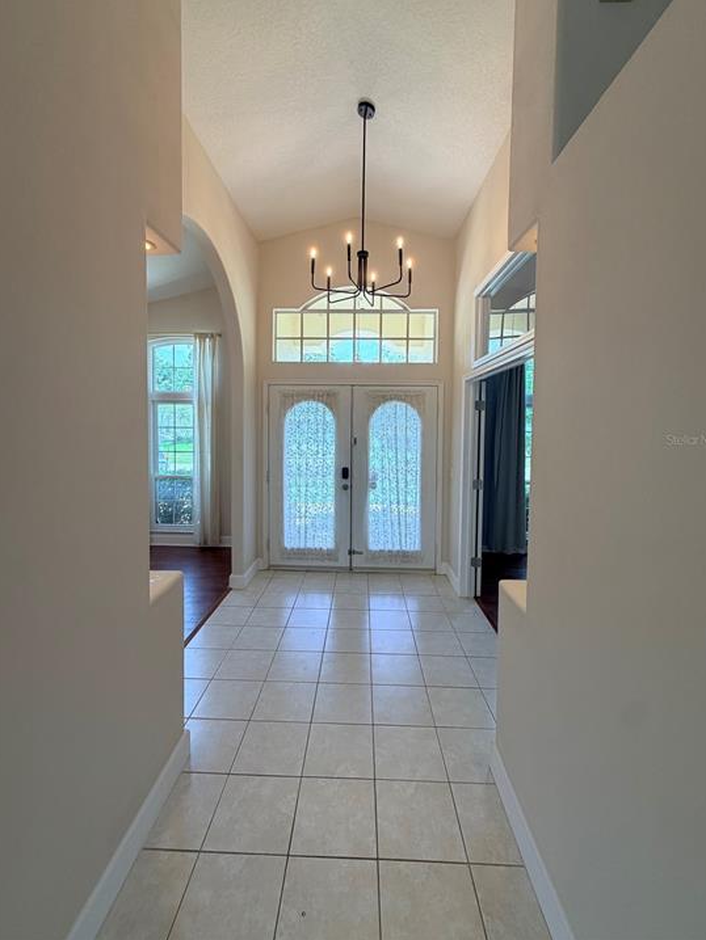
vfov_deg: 98.0
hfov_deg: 81.8
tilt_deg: -2.6
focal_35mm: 15
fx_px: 408
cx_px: 348
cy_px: 439
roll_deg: -0.5
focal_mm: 2.22
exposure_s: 1/120
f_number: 2.2
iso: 80
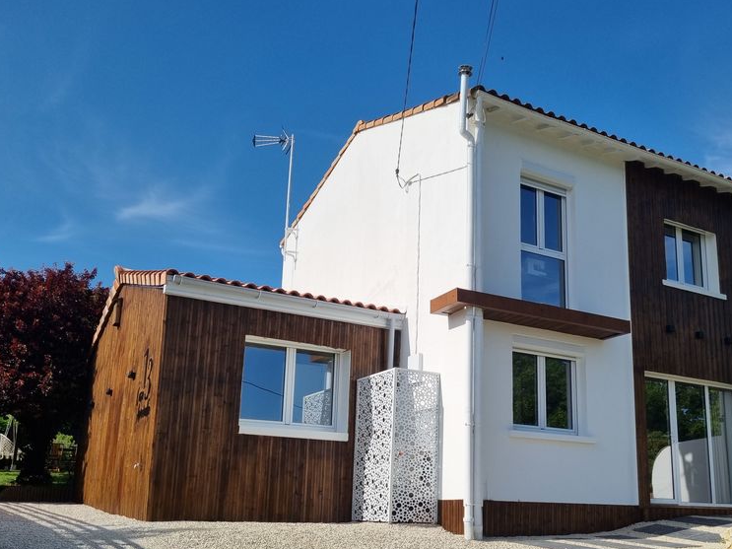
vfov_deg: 40.4
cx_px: 419
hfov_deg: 52.4
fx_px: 740
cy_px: 348
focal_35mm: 35
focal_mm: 5.4
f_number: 1.8
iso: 50
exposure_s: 1/4784
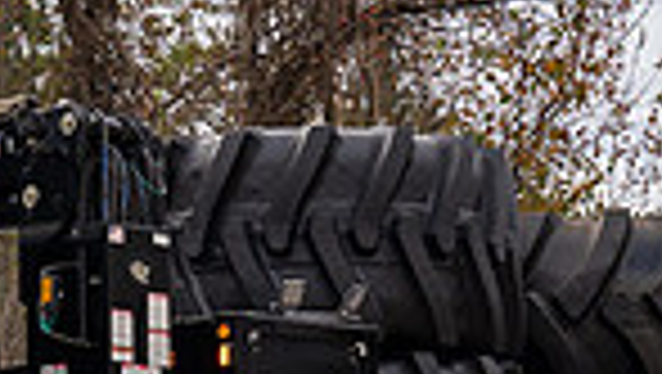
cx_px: -63
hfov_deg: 13.1
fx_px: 2829
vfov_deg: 7.5
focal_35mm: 161
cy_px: 313
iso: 100
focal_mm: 39
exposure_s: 1/125
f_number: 5.6
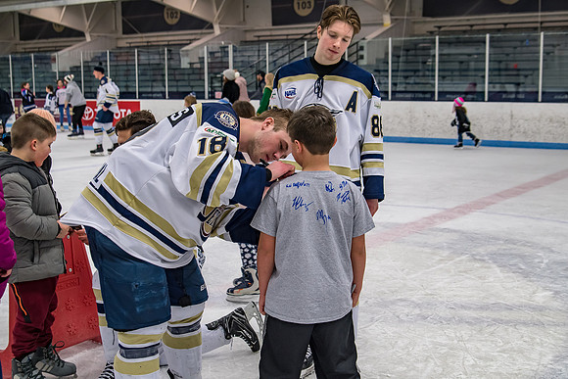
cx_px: 284
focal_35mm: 51
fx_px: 805
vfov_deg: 26.5
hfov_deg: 38.9
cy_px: 190
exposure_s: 1/250
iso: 450
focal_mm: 34
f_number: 4
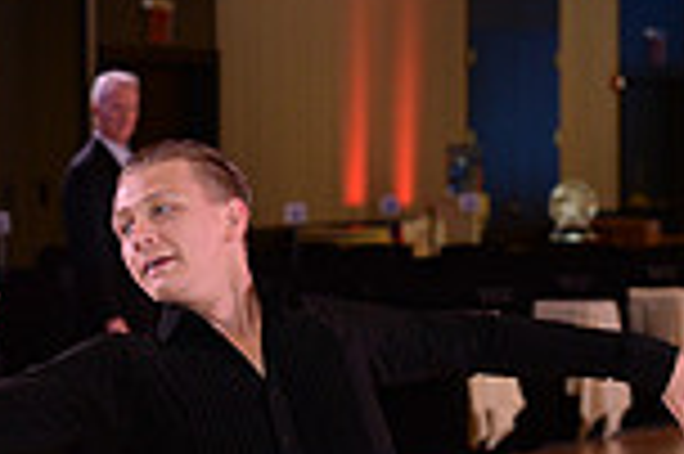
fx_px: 5447
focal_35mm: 287
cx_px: -126
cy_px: 618
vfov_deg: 4.8
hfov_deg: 7.1
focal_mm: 75
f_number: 4.5
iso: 1600
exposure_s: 1/250
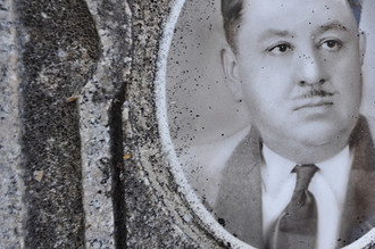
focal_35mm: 237
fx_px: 2465
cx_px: 308
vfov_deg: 5.8
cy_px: 103
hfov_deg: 8.7
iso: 400
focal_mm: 90
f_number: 5.6
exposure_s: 1/80
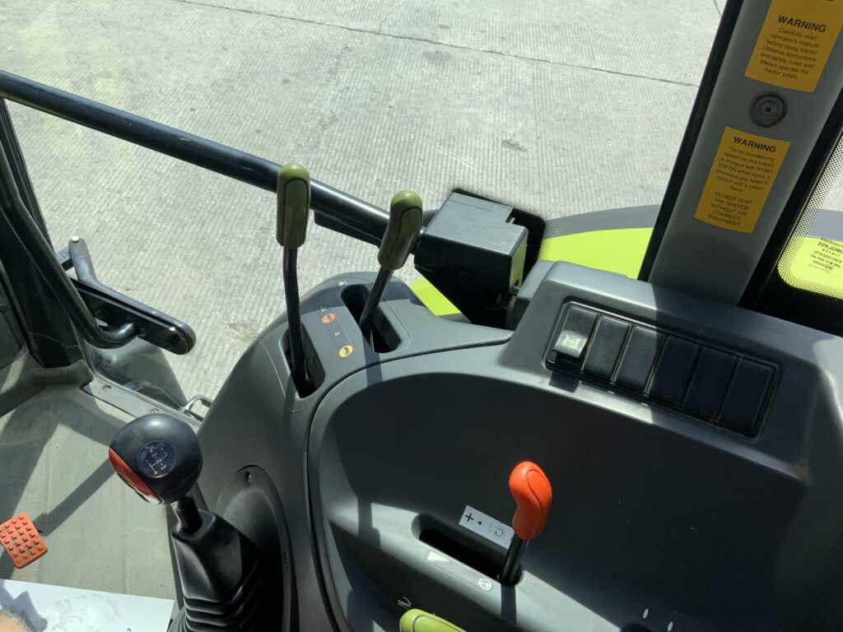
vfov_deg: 48.2
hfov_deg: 61.7
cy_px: 316
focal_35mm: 29
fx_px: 706
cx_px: 422
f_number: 1.8
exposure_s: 1/962
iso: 16
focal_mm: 3
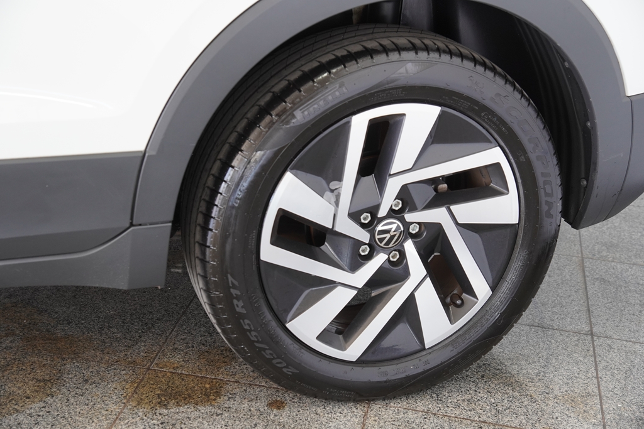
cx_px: 322
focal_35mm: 64
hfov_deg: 31.2
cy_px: 214
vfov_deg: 21.1
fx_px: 1154
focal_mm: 43
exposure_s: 1/80
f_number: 4
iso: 400
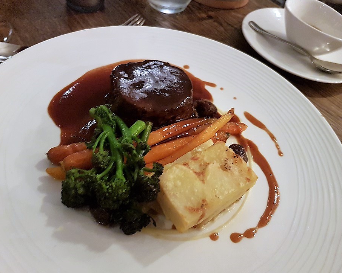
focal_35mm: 28
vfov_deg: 51.5
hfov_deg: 62.2
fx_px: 283
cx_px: 168
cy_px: 138
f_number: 1.7
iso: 250
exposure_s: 1/10
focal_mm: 4.2
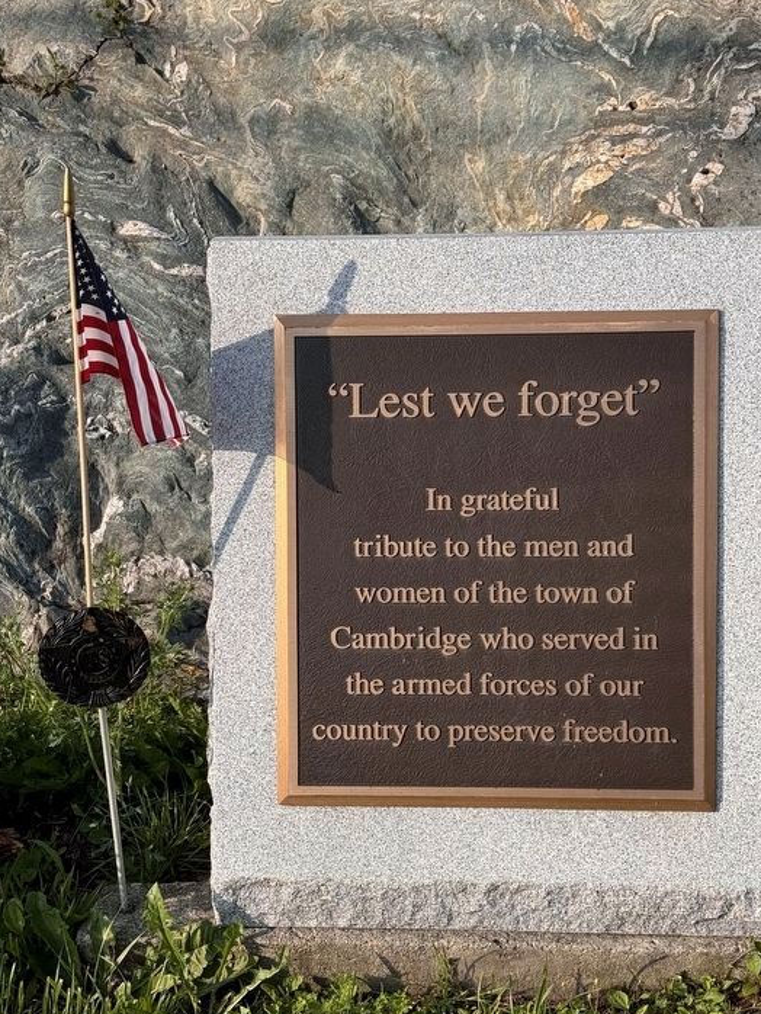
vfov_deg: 34.9
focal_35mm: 55
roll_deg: +1.5
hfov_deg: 26.6
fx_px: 1611
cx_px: 431
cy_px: 569
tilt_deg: -20.4
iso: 64
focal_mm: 6.76
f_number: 1.78
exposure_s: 1/2959
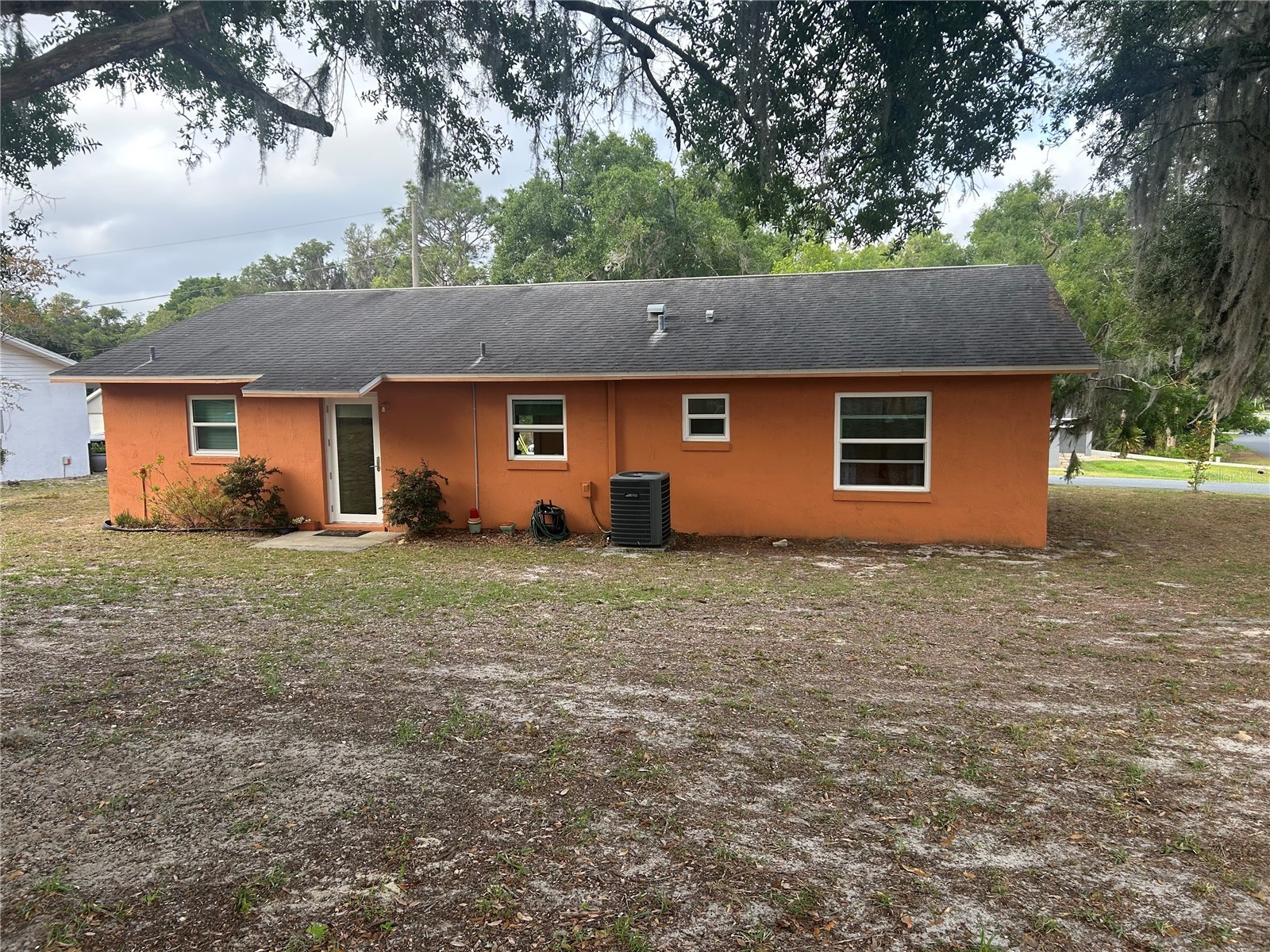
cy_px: 476
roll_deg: +0.8
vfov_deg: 53.1
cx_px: 635
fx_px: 954
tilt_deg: -6.0
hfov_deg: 67.3
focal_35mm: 26
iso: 50
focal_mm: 5.7
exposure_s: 1/388
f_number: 1.5
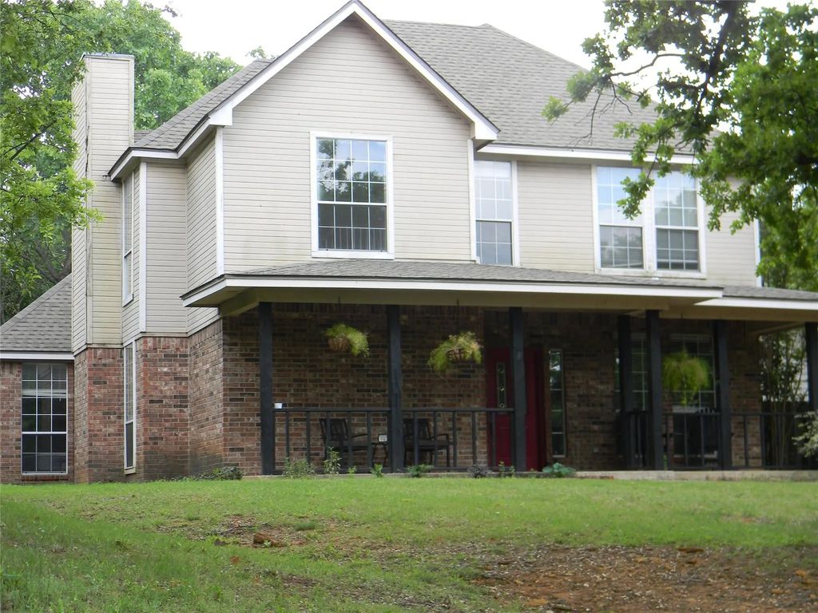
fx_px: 1583
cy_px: 306
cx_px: 409
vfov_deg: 21.9
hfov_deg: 29.0
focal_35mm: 67
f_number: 4.3
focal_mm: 12.2
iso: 80
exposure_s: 1/105
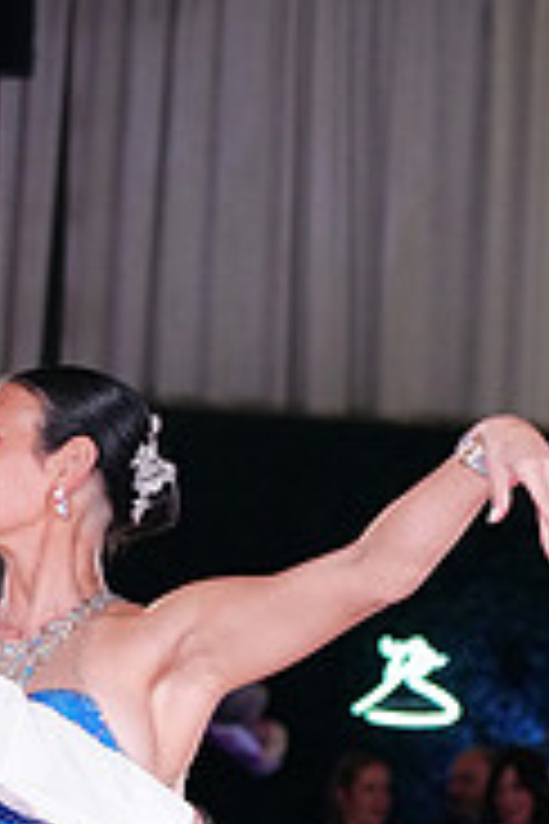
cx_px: -304
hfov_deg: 5.8
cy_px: 1112
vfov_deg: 8.7
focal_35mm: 234
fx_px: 5352
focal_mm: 74
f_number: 4
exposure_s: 1/320
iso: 2500
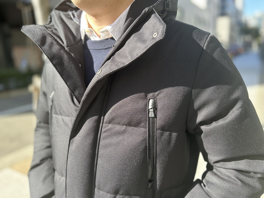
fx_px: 198
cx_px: 132
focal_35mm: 26
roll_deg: +2.6
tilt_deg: -13.6
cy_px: 99
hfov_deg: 67.3
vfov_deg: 53.1
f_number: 1.5
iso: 50
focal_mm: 5.7
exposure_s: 1/452
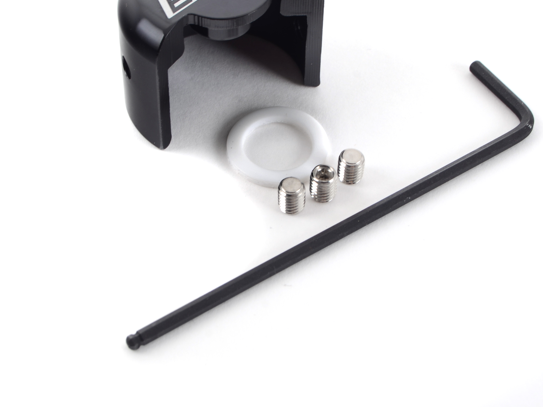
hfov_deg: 21.1
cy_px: 165
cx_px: 270
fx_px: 1459
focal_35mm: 93
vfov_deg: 15.9
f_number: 13
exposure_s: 1/125
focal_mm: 42
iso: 100
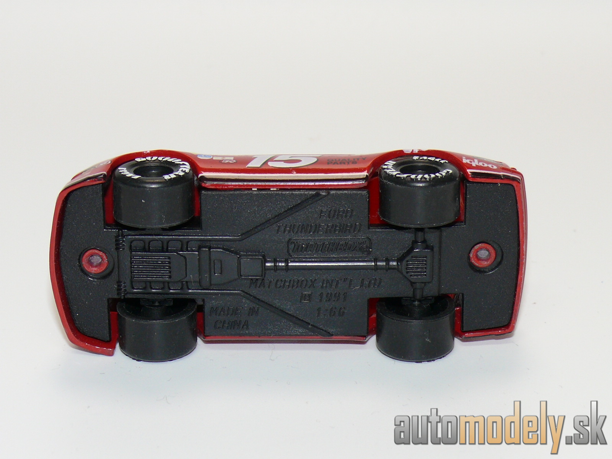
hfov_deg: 17.6
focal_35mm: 112
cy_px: 230
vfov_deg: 13.2
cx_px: 306
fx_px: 1980
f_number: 4
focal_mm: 14.2
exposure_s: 1/30
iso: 100
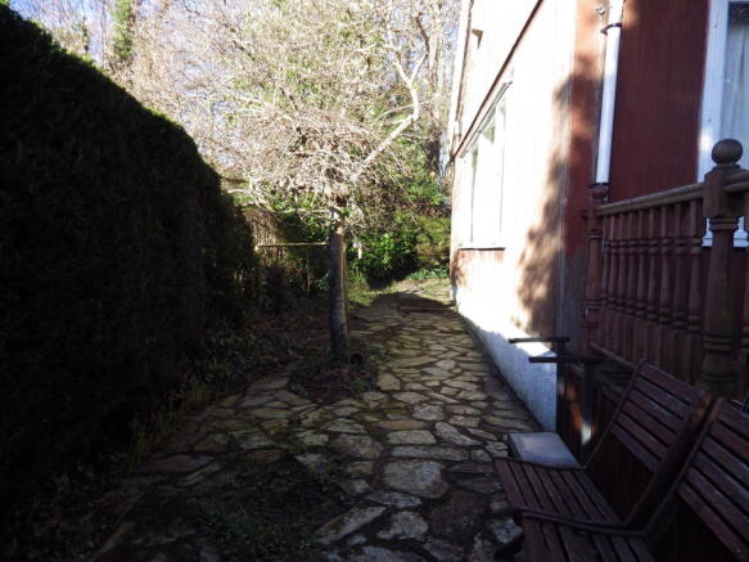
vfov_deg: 61.1
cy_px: 281
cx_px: 374
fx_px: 476
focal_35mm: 22
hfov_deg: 76.4
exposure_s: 1/400
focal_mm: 4
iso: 100
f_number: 3.1
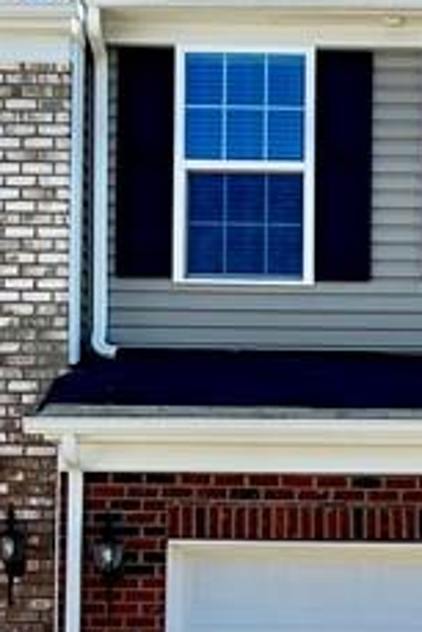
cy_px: 582
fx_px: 2124
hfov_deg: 10.9
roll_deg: -0.7
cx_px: 654
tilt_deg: +2.1
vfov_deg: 16.7
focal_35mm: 121
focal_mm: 5.7
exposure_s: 1/2571
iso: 50
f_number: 1.5
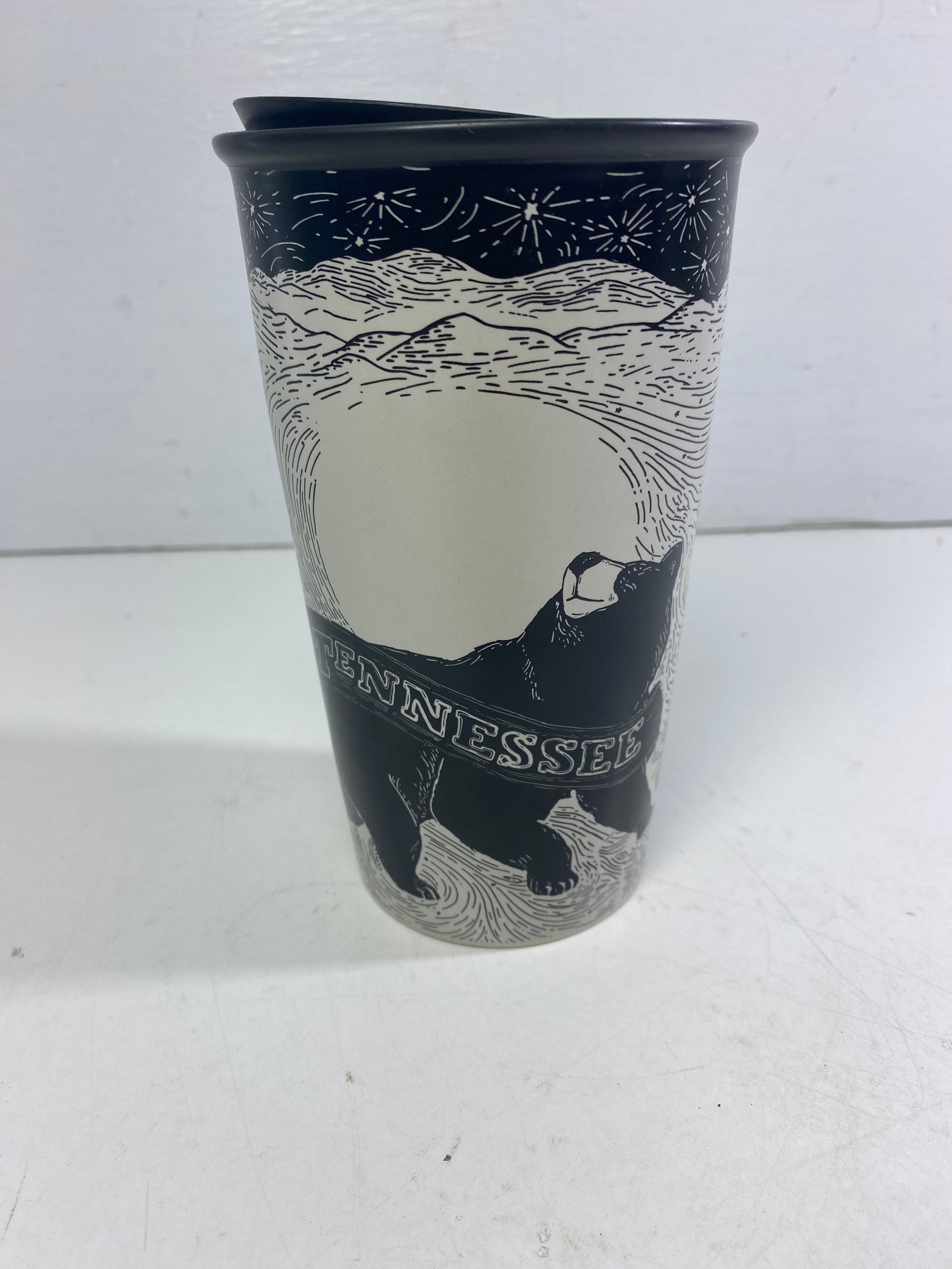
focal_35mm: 26
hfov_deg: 53.1
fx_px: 953
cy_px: 634
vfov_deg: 67.3
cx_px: 476
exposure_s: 1/247
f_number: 1.8
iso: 32
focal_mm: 4.25
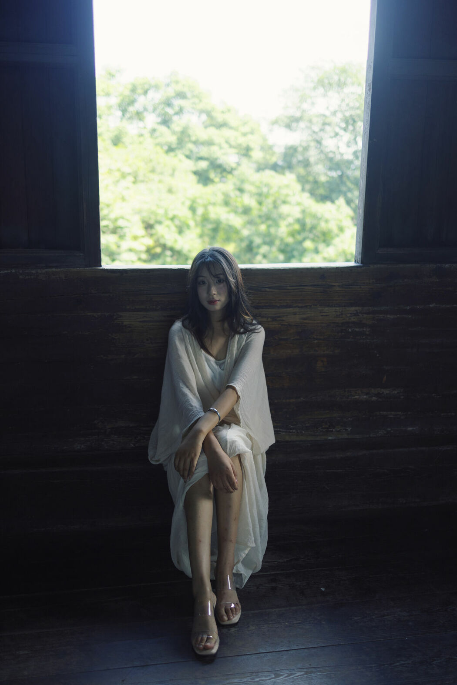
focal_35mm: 35
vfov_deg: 54.4
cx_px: 228
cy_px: 342
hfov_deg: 37.9
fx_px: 666
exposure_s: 1/500
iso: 100
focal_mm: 35
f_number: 1.8
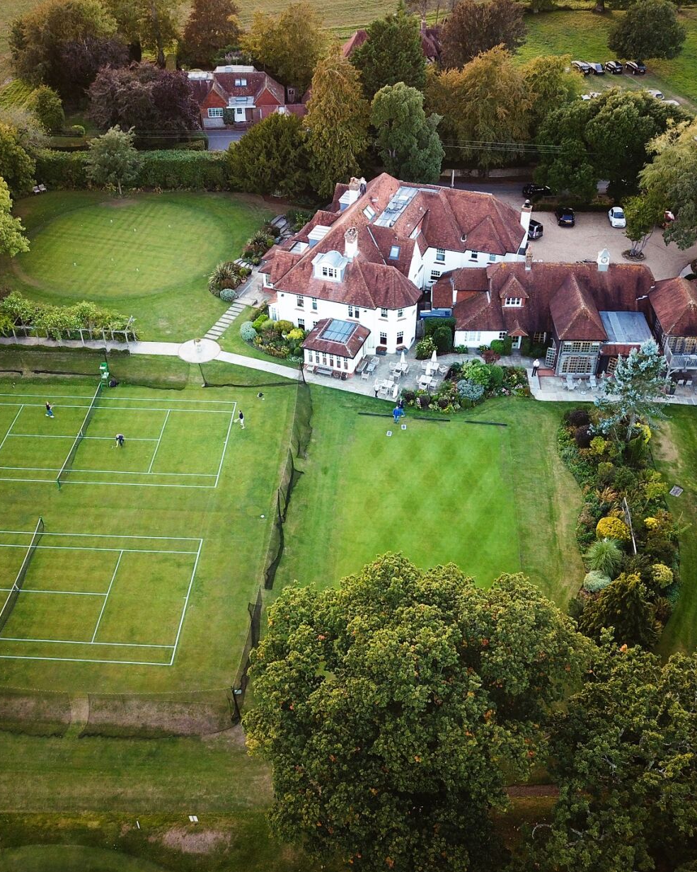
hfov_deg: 43.3
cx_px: 350
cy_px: 437
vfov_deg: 52.9
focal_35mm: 34
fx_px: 877
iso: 126
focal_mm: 4.73
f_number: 2.2
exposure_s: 1/100
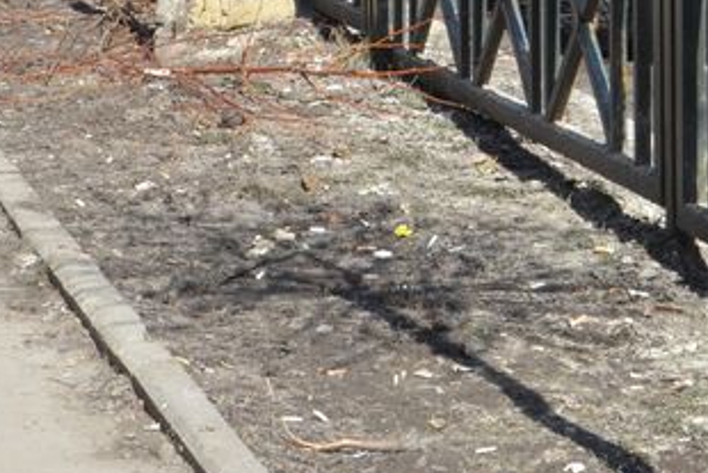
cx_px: 562
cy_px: -300
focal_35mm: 189
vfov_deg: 7.1
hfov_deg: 10.8
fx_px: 3719
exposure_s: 1/400
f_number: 13
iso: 500
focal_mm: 28
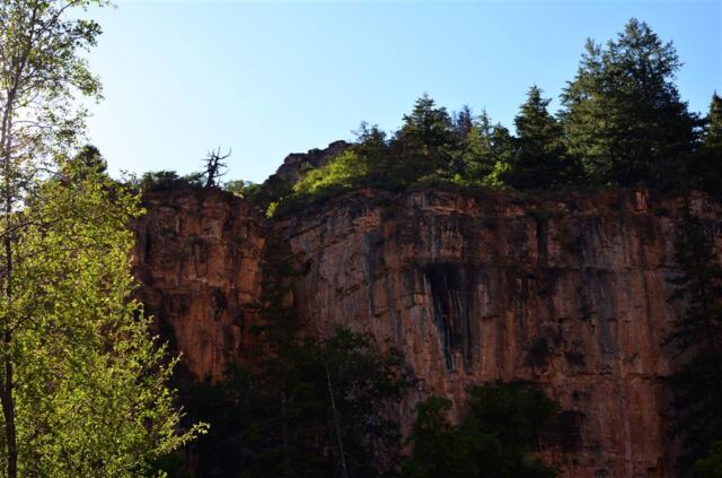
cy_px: 239
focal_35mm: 52
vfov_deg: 25.6
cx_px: 361
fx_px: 1050
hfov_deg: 37.9
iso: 100
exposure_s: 1/200
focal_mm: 35
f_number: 5.6
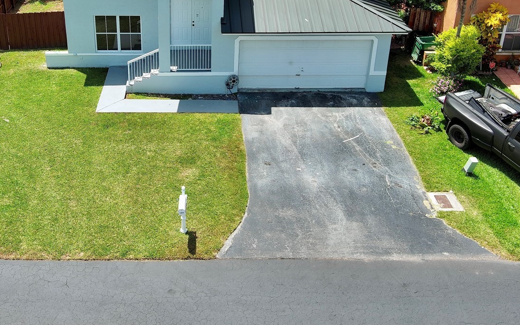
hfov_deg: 43.1
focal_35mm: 46
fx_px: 652
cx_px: 189
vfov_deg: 27.4
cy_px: 62
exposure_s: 1/891
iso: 100
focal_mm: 10.57
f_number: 2.8
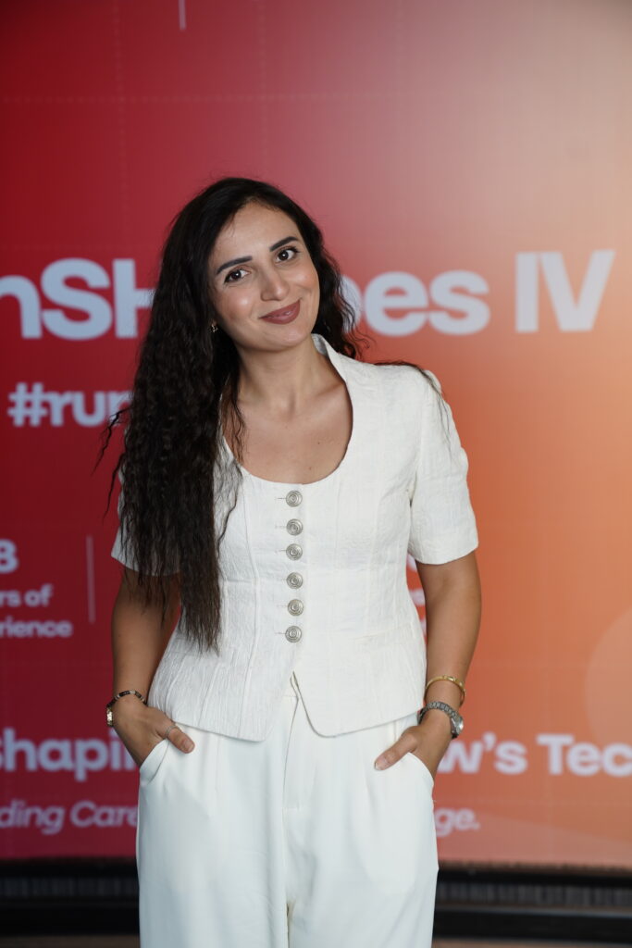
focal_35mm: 70
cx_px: 316
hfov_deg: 19.5
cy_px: 474
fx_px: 1843
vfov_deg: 28.8
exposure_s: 1/100
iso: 320
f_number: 3.2
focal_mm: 70
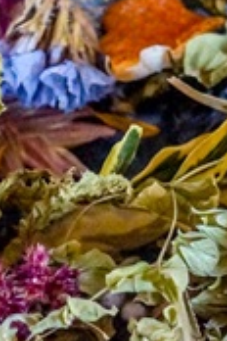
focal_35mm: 259
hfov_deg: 4.8
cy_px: 300
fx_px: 2450
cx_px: 871
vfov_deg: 7.9
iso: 1600
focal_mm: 30
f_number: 5.6
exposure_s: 1/20
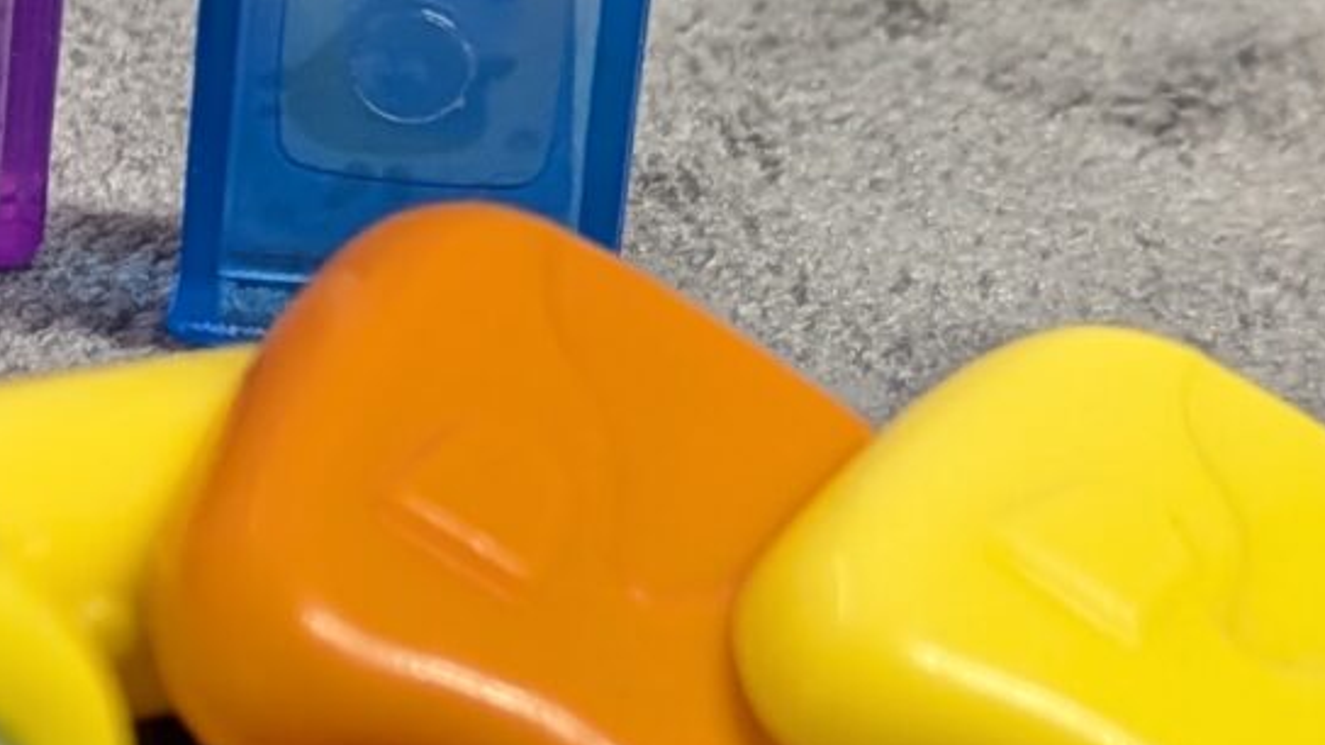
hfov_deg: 16.0
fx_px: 4321
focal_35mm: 123
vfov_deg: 9.9
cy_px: 407
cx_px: -650
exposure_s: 1/28.9
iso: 71
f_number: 1.7
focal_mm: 4.53
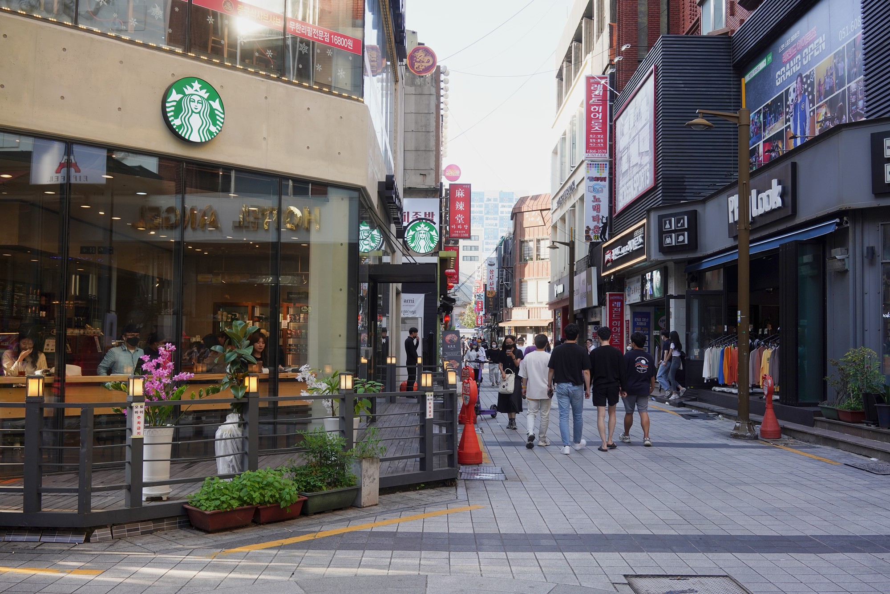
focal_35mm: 35
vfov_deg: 37.9
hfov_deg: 54.4
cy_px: 297
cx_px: 445
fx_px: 865
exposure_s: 1/100
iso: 400
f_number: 9
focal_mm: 35
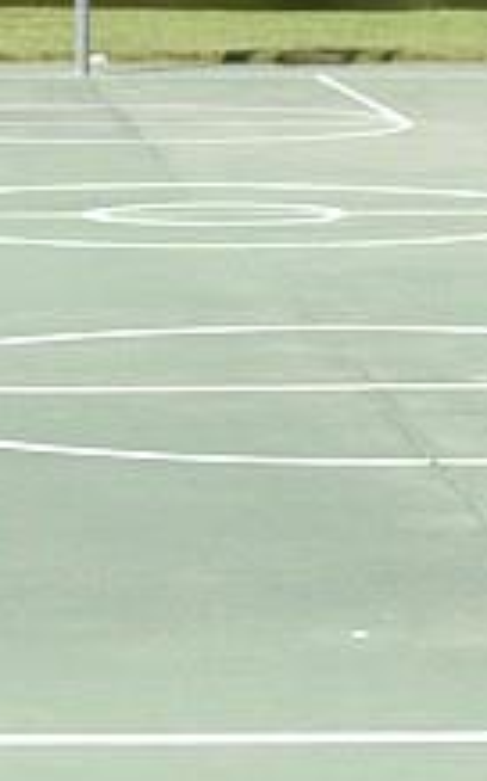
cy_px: -50
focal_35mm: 211
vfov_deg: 9.9
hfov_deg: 6.2
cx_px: -61
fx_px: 4487
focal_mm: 20
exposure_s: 1/400
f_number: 10
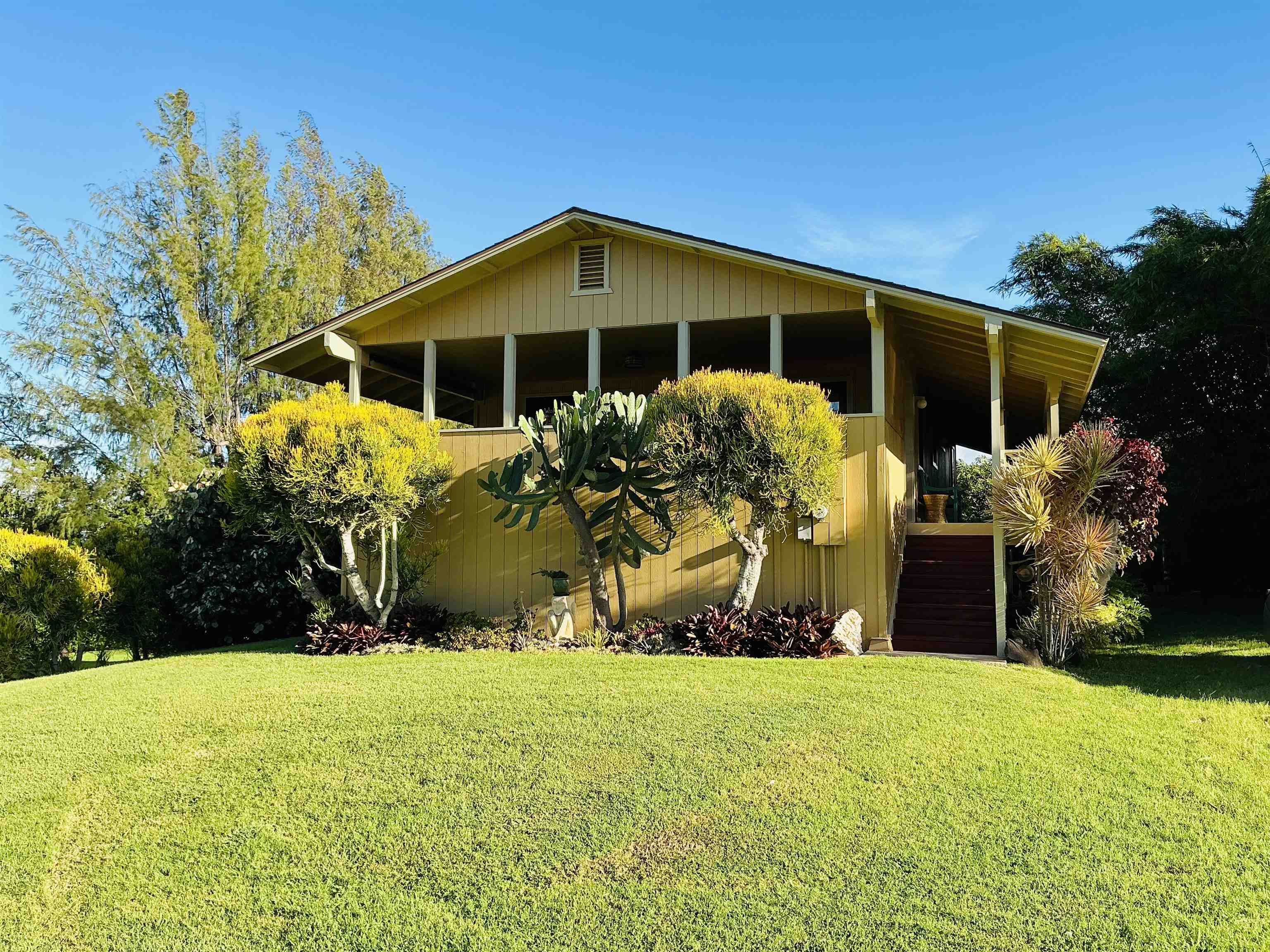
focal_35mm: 28
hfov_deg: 63.4
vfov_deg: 49.7
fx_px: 1027
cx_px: 635
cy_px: 476
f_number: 1.8
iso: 25
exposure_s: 1/739
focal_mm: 3
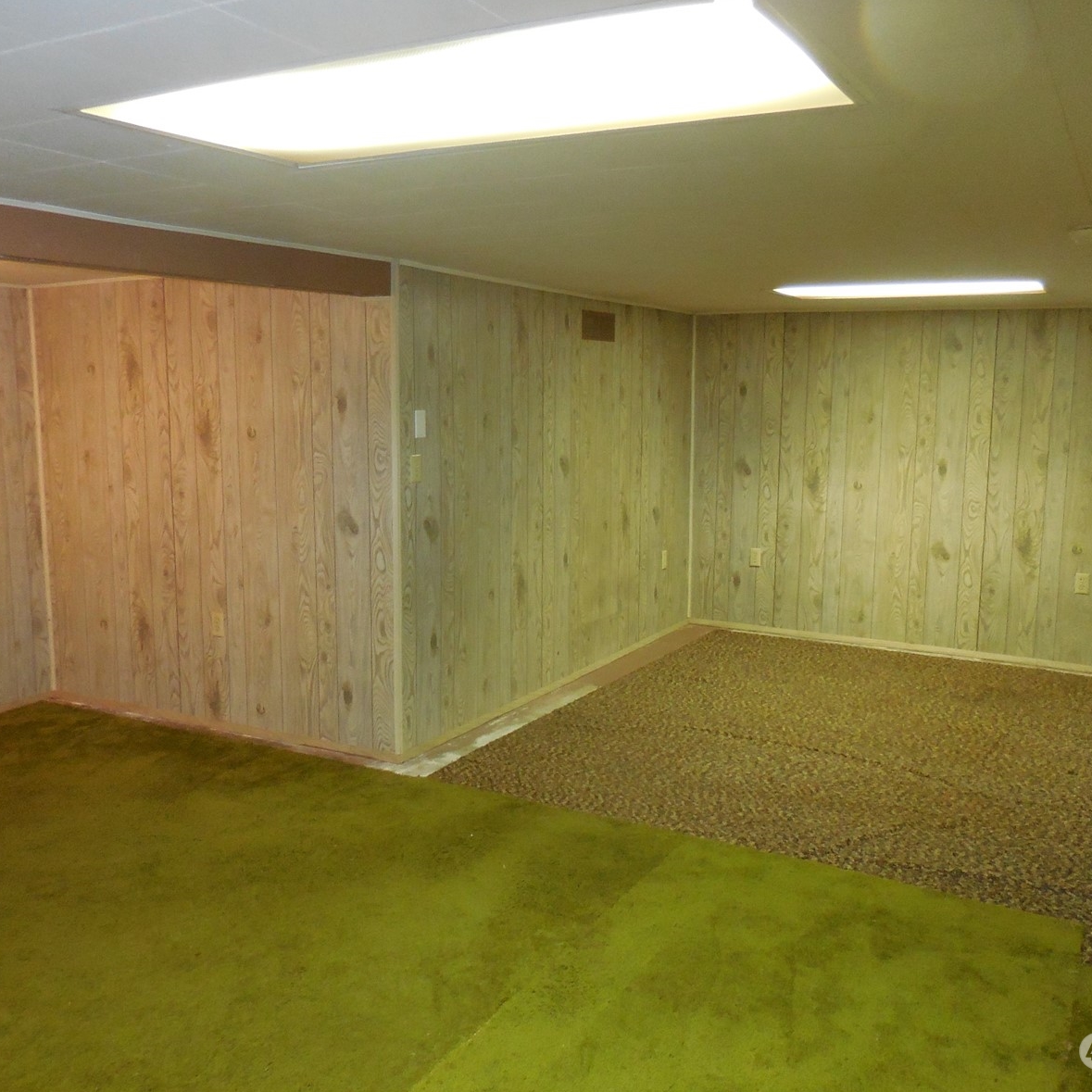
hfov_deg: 54.0
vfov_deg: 54.0
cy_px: 539
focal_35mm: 30
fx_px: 1071
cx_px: 521
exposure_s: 1/25
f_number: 3.3
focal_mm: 4.5
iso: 560
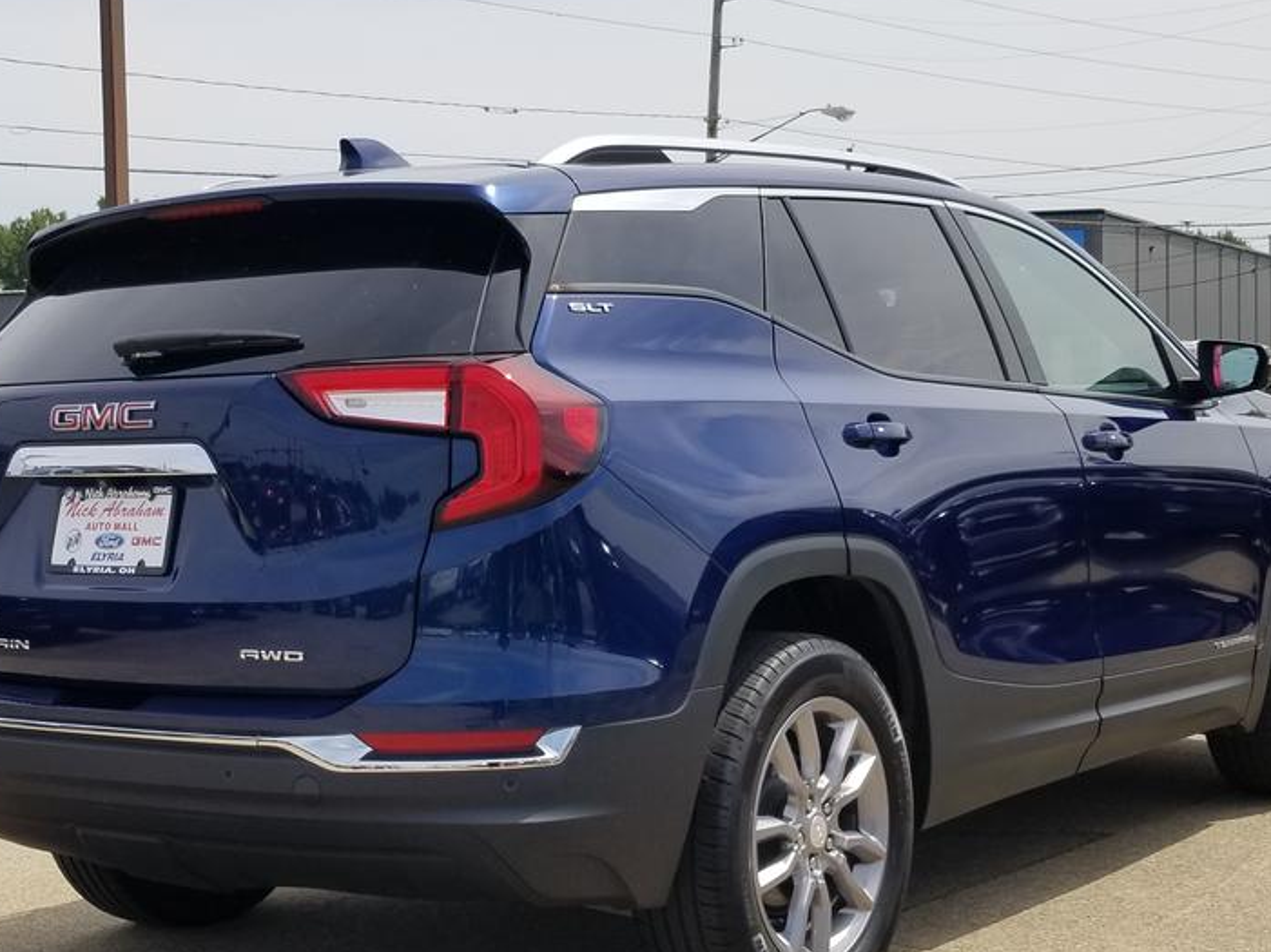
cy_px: 524
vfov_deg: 37.7
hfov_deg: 48.9
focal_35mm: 38
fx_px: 1395
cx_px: 553
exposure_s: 1/2457
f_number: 1.7
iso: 50
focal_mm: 4.25
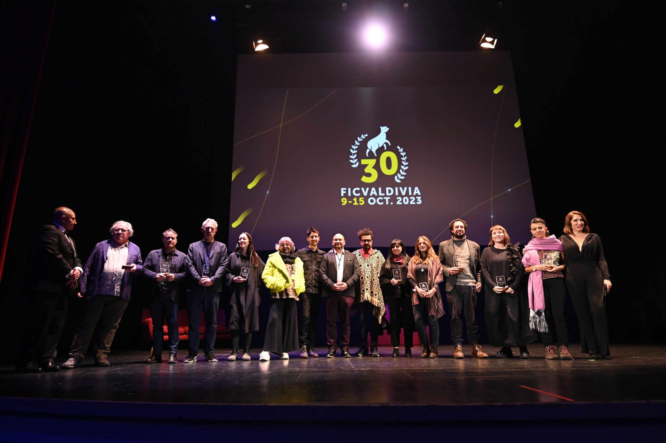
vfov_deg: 57.2
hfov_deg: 78.6
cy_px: 222
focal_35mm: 22
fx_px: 407
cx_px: 333
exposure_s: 1/250
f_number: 3.2
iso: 2500
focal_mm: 22
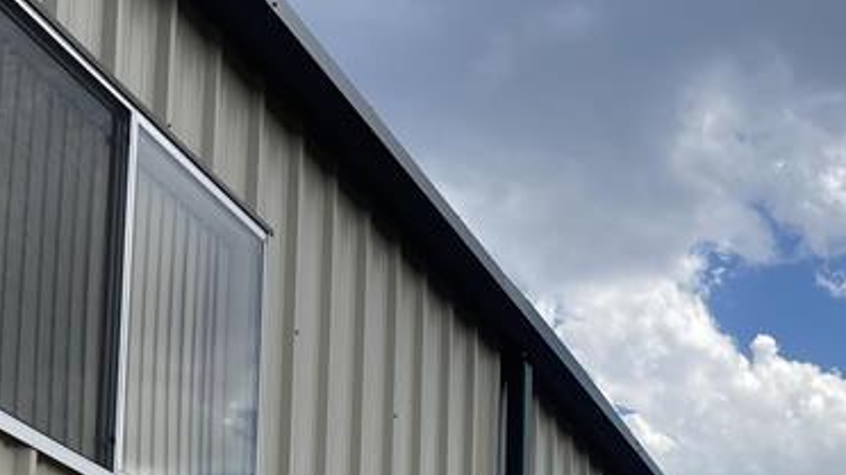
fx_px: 1749
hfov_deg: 25.4
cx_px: 903
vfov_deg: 14.4
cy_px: 727
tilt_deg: +10.6
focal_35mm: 78
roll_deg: +0.6
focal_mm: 5.1
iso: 32
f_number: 1.6
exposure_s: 1/6579
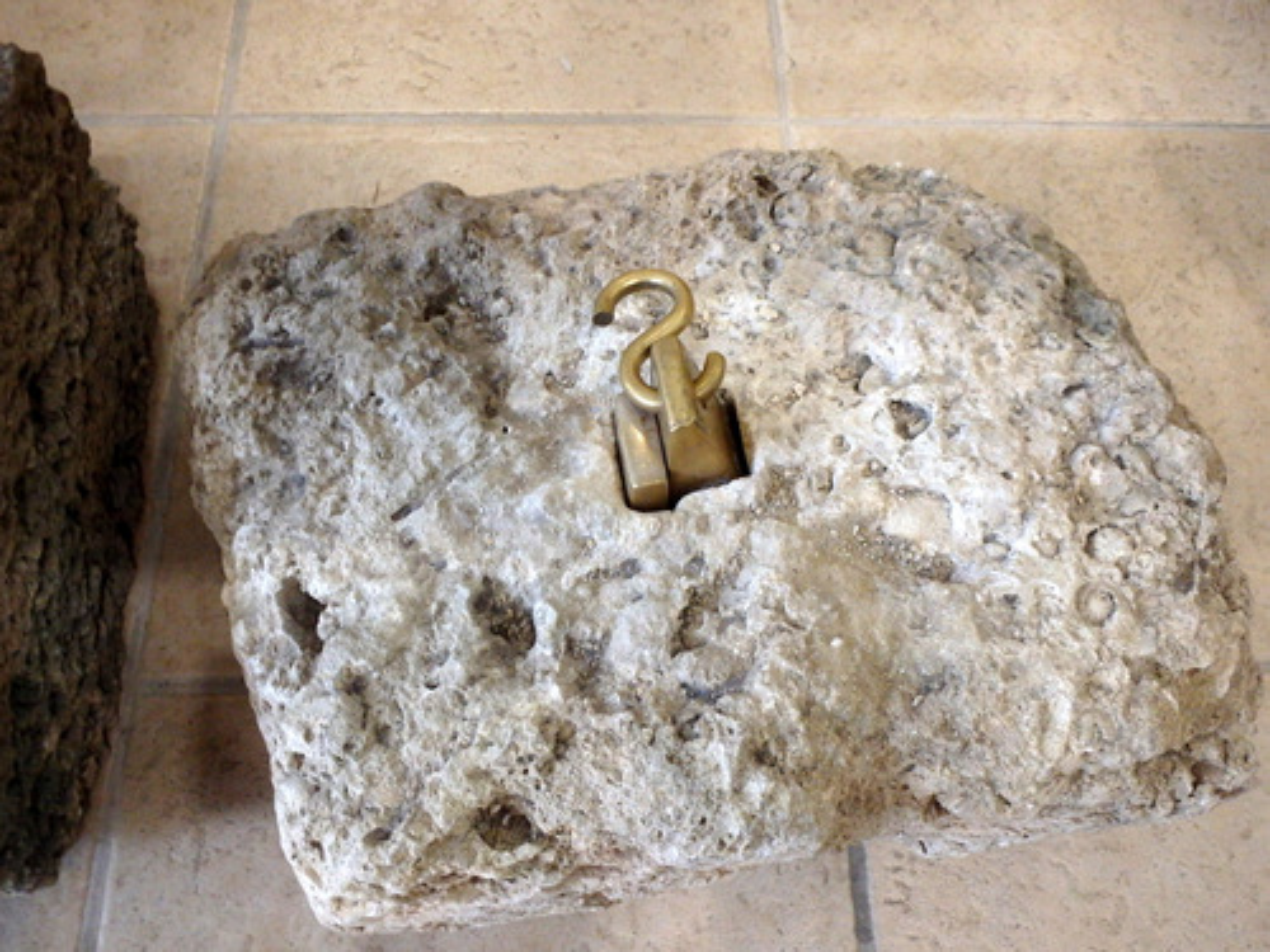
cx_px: 635
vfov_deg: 49.7
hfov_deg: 63.4
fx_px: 1027
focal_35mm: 28
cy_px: 476
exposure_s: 1/30
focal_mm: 5
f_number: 3.9
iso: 500
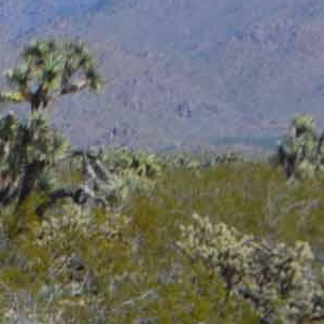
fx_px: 5369
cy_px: -70
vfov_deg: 3.5
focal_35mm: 507
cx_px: -988
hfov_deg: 3.3
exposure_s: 1/320
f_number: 9
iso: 100
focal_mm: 40
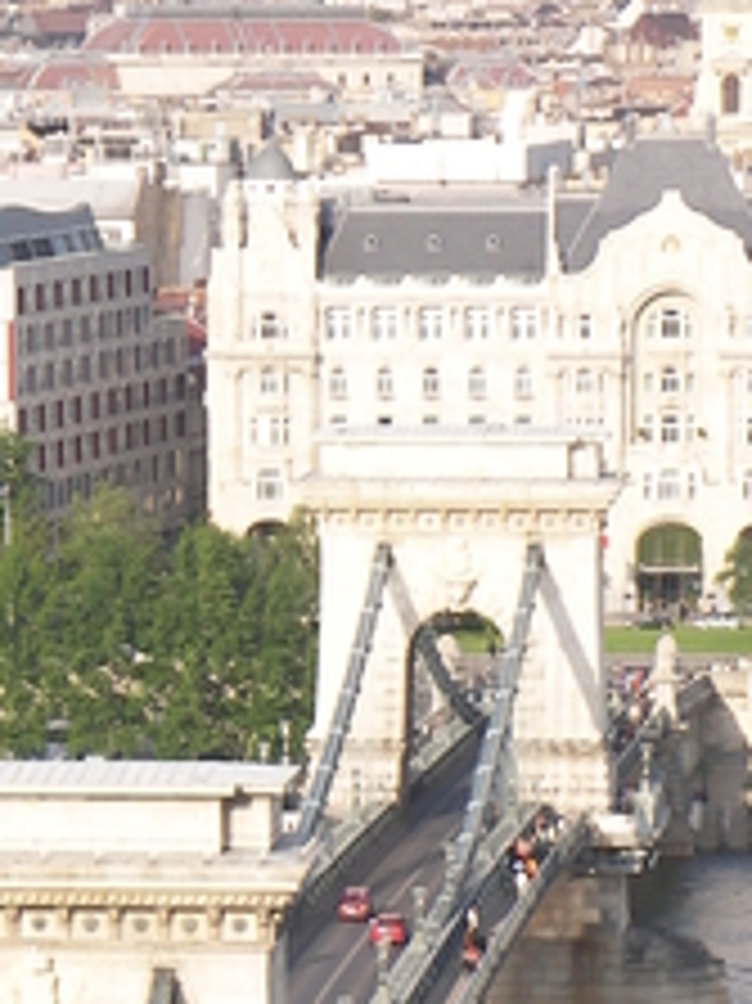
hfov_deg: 4.9
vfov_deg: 6.5
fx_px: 8727
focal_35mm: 301
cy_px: 1382
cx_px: 432
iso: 50
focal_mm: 17.7
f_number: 4
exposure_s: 1/320
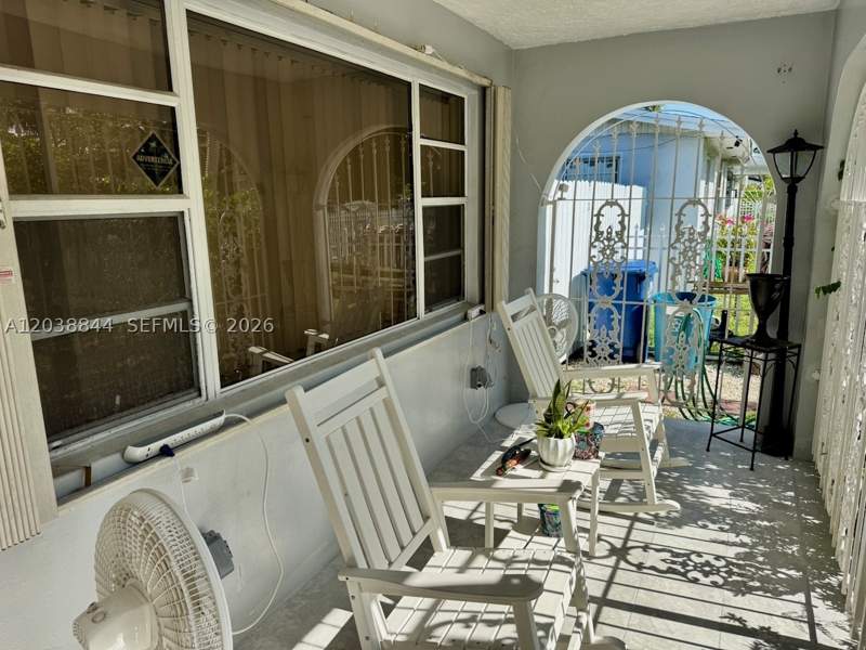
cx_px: 433
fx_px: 600
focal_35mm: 24
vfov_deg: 56.8
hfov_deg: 71.6
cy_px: 325
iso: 80
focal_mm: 6.76
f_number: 1.78
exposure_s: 1/2506
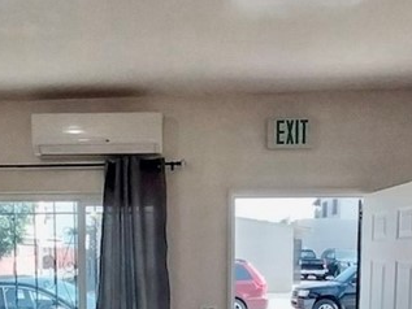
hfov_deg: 44.6
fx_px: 500
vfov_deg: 31.7
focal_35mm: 42
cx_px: 174
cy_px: 310
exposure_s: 1/124
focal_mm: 1.13
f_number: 2.2
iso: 64
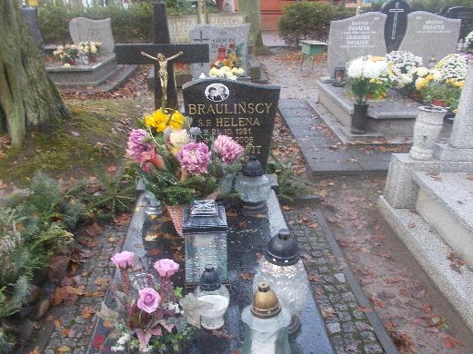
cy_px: 199
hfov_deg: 56.8
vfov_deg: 44.1
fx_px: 437
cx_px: 225
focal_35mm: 32
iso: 80
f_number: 3.2
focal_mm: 4.6
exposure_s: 1/40
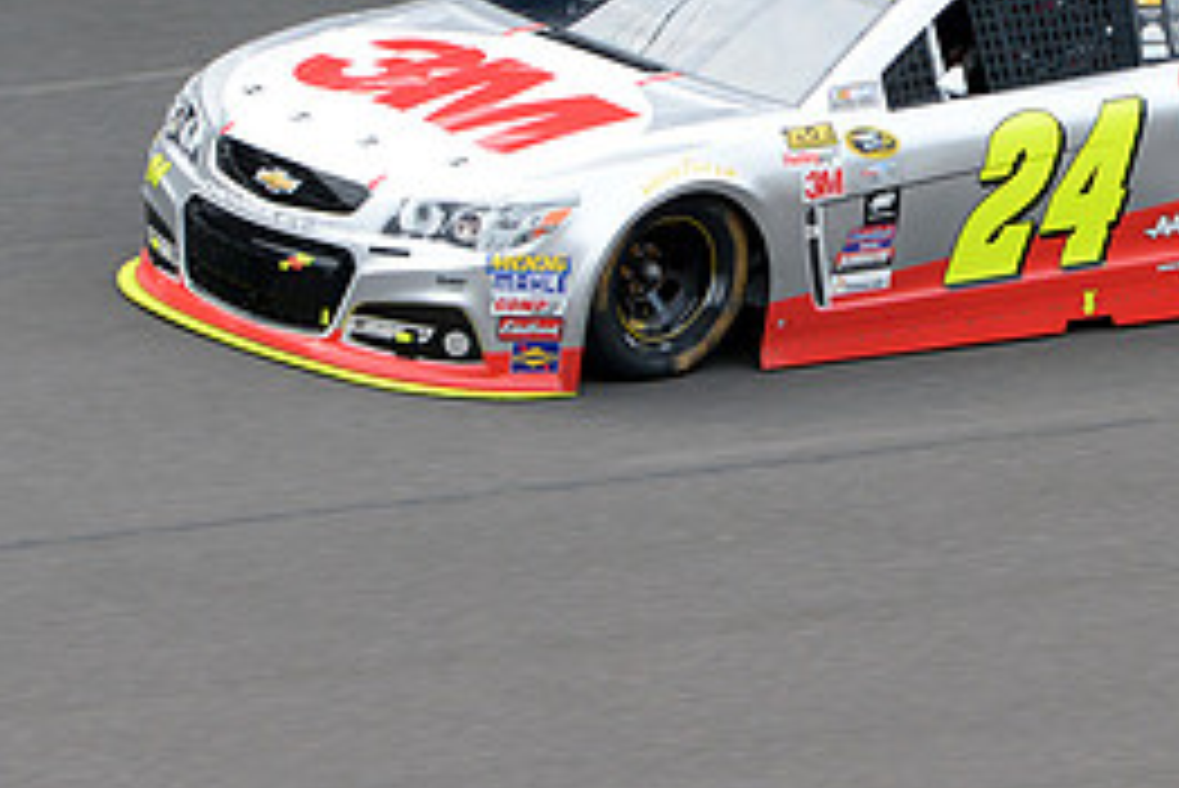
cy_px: -34
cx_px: 976
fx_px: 14483
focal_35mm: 442
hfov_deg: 4.7
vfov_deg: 3.1
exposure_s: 1/1000
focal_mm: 200
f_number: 7.1
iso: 500
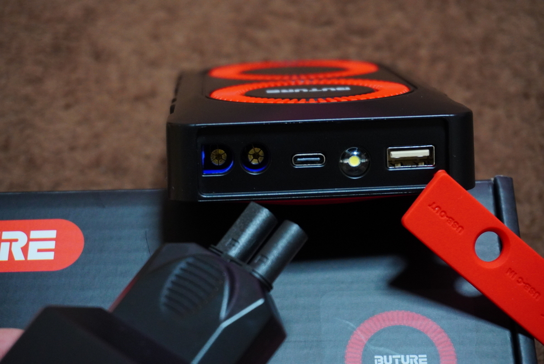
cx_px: 272
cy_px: 182
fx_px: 1134
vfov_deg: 18.2
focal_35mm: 75
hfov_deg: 27.0
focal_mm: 50
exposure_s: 1/40
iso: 2000
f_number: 5.6
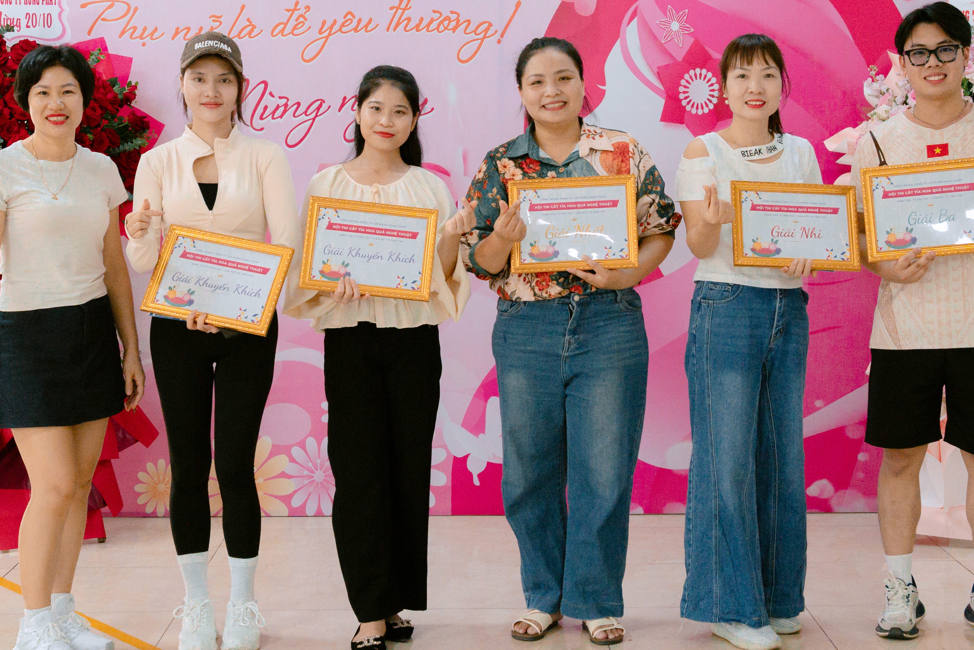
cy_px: 228
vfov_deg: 19.7
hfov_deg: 29.2
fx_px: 1867
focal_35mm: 69
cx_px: 547
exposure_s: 1/160
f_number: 5
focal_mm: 28
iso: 3200
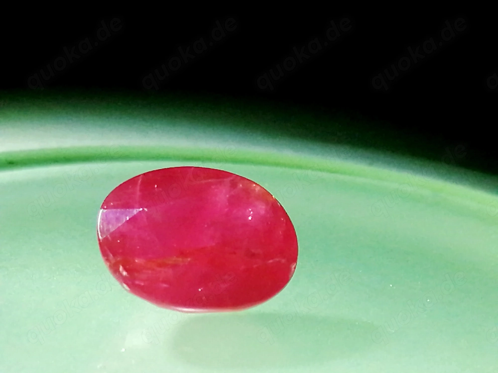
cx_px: 249
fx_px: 2244
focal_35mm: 156
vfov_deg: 9.5
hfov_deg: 12.7
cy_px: 186
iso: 50
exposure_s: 1/1016
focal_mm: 3.95
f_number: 1.8
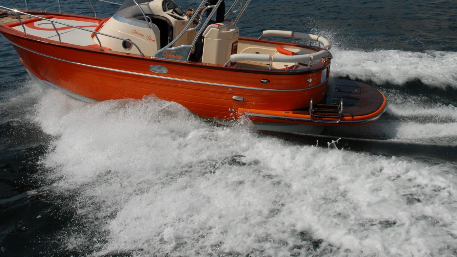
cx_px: 240
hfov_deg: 51.6
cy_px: 48
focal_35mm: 39
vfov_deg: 29.7
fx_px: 473
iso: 200
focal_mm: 18
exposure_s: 1/640
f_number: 10
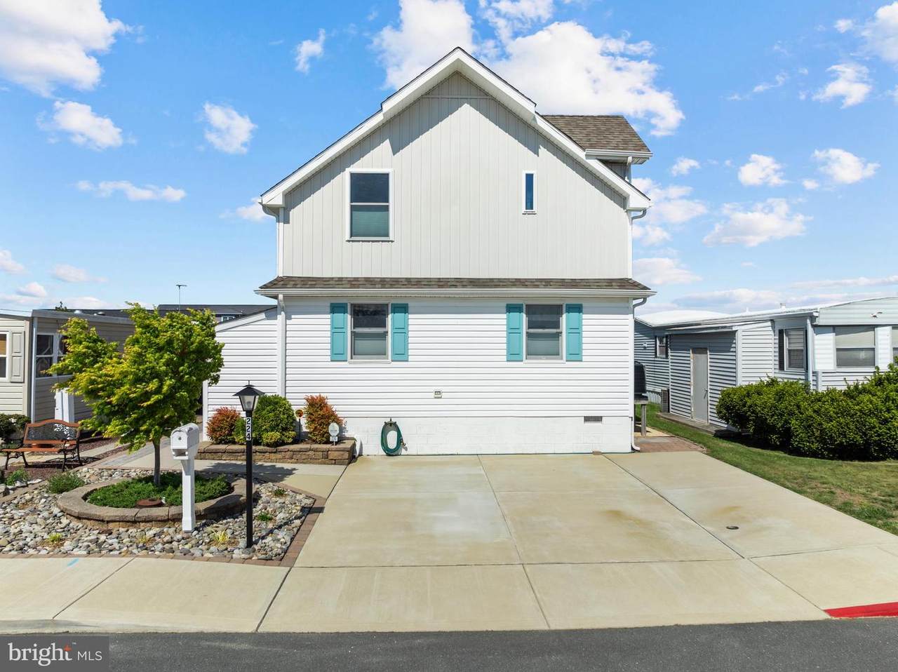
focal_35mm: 24
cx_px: 449
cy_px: 336
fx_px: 622
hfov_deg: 71.6
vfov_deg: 56.8
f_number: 2.8
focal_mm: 12.29
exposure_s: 1/5000
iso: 200
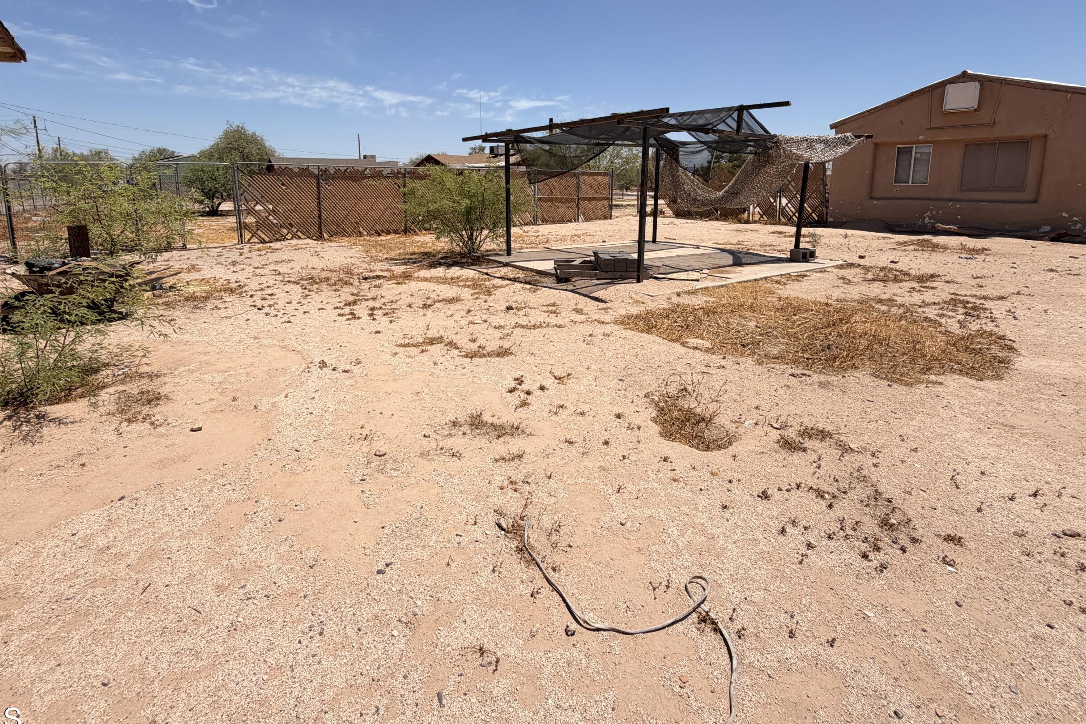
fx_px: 543
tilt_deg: -8.8
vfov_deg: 66.1
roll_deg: +0.3
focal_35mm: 18
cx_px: 524
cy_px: 261
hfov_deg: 90.0
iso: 25
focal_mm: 2.22
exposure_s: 1/1534
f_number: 2.2
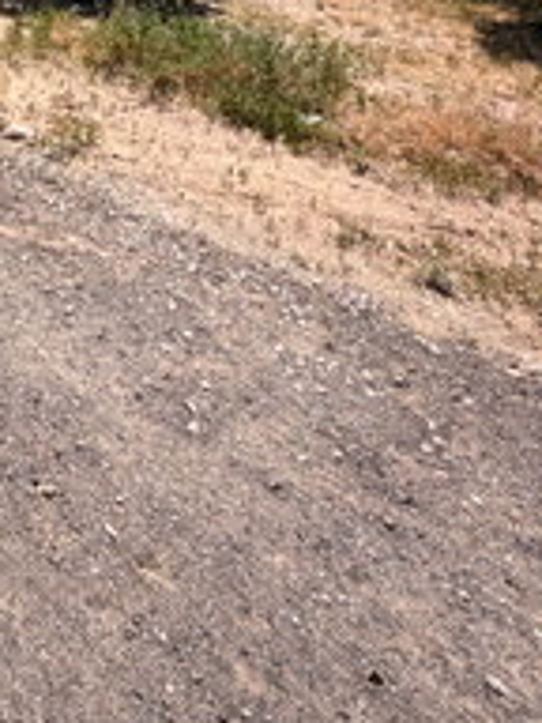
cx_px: -53
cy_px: -87
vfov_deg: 41.2
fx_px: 731
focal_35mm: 35
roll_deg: -1.0
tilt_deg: -5.0
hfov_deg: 35.0
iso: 25
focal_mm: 2.22
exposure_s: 1/770
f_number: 2.2
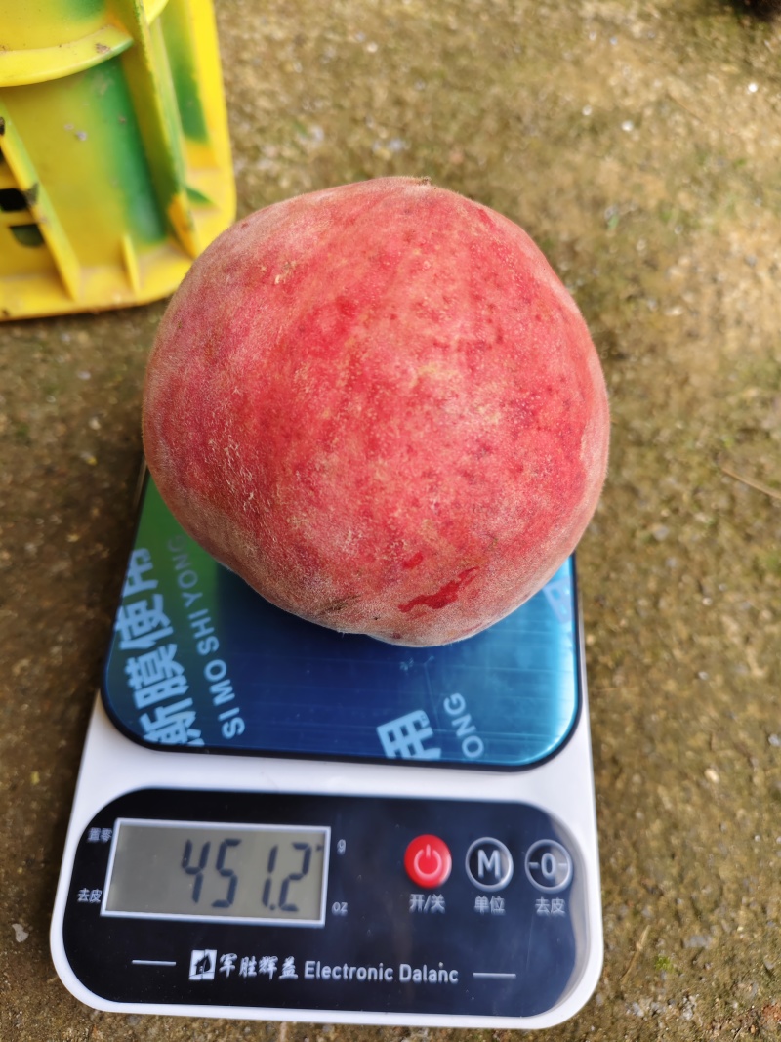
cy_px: 521
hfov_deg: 56.8
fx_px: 722
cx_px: 390
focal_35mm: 24
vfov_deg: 71.6
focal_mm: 5.56
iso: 139
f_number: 1.88
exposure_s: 1/100
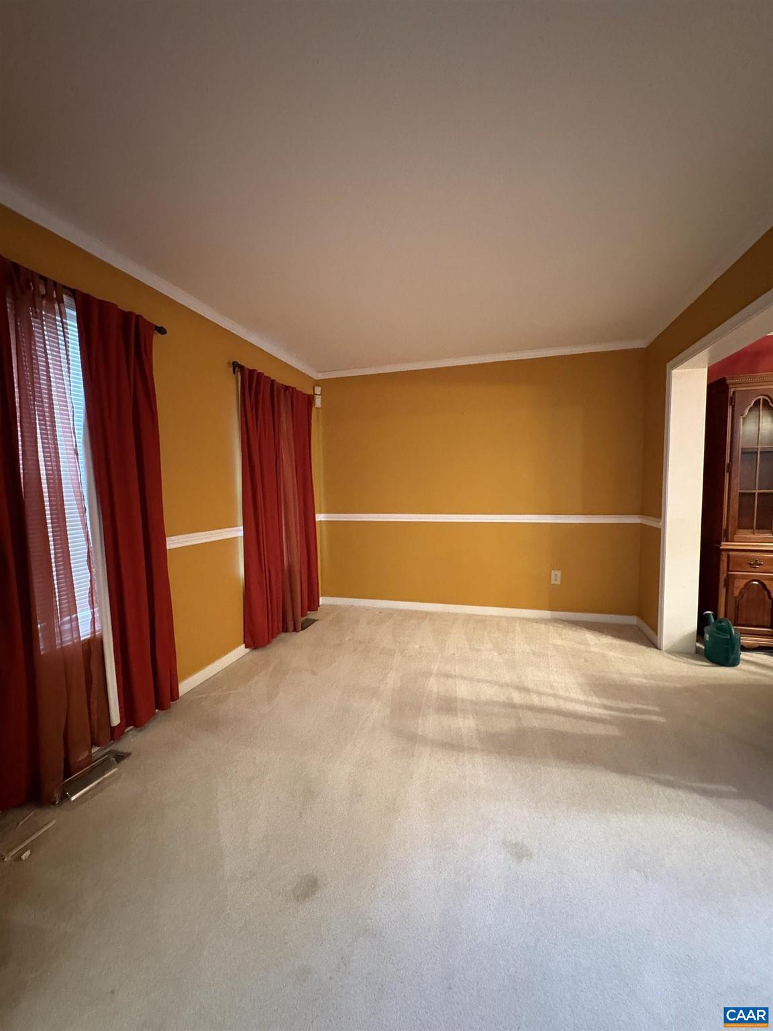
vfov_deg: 102.1
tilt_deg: -3.4
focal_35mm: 14
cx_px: 386
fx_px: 417
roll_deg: +0.8
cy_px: 516
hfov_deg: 85.7
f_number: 2.2
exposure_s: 1/30
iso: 1000
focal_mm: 2.22
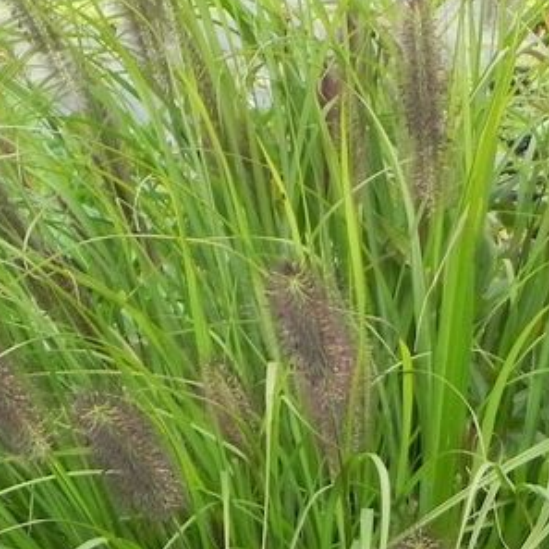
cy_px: 641
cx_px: 517
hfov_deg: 13.3
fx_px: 2333
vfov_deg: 13.1
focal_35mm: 130
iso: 160
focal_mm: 7.3
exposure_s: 1/200
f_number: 3.5
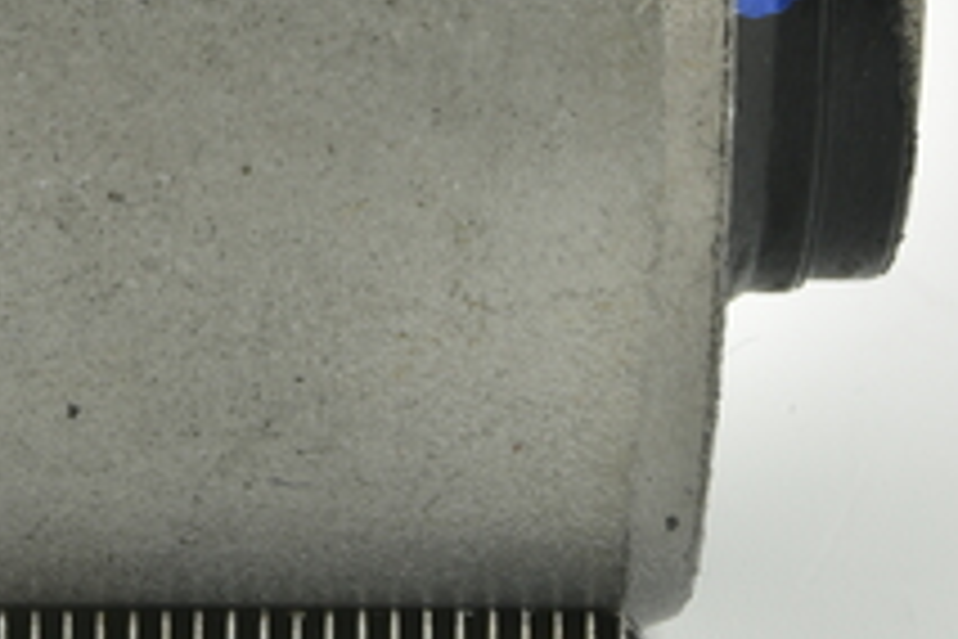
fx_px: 5402
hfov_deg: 10.1
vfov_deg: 6.7
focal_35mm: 203
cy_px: 50
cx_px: 189
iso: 64
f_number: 32
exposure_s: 1/2.5
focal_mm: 60
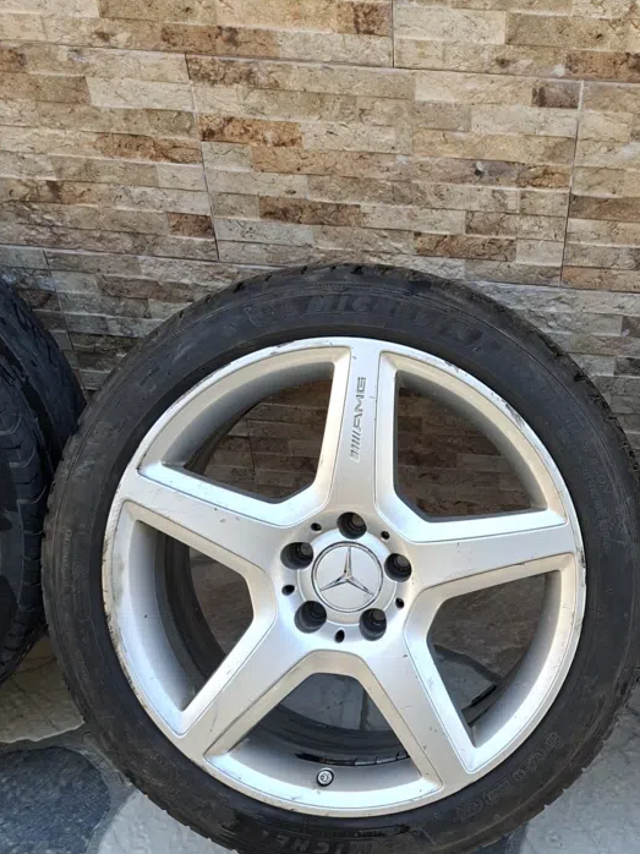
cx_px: 427
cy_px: 517
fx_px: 1110
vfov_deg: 41.9
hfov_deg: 31.9
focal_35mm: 45
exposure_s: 1/189
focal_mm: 5.54
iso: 50
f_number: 1.8
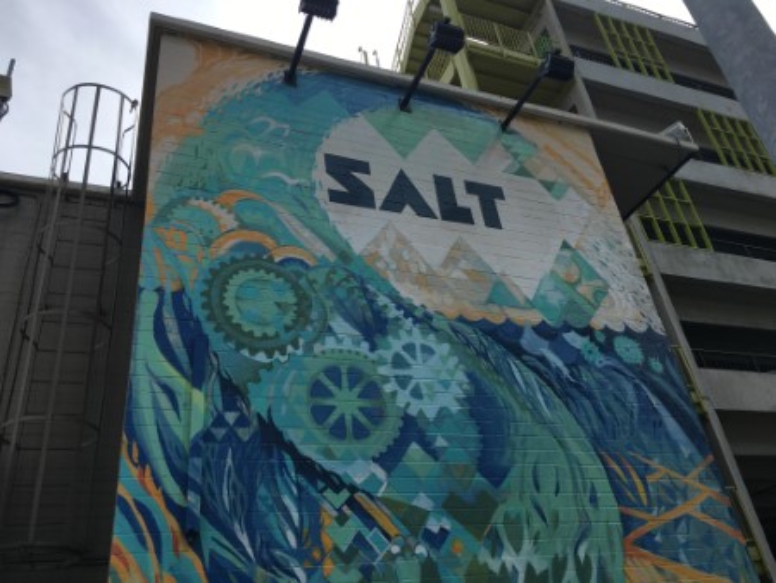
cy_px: 292
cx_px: 388
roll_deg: +7.0
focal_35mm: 29
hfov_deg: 61.6
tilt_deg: +29.4
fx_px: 650
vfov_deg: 48.3
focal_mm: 4.15
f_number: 2.2
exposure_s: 1/1972
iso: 25
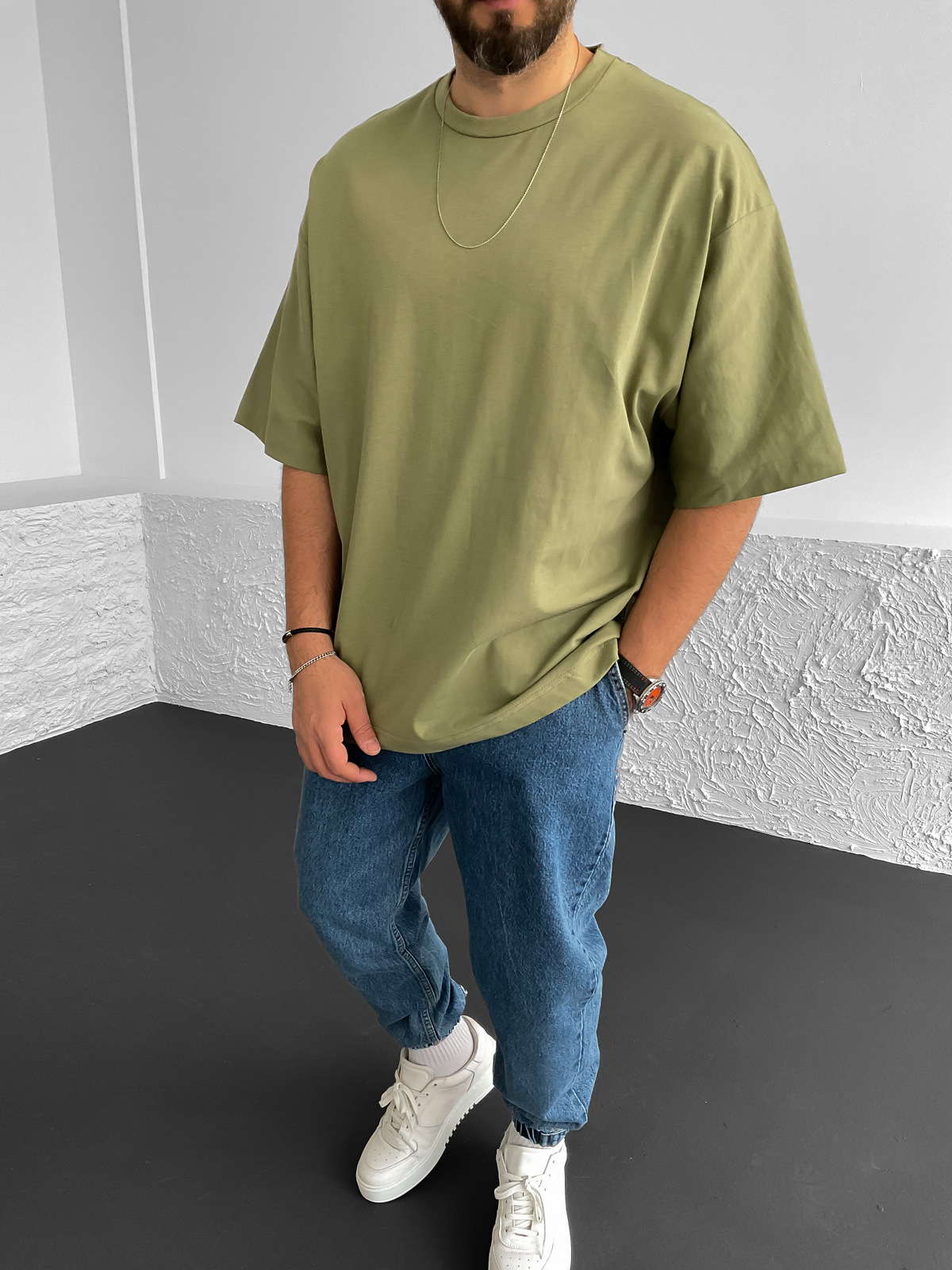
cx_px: 476
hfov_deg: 48.2
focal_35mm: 29
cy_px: 635
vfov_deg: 61.7
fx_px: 1063
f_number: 1.8
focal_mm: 3
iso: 64
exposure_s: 1/115
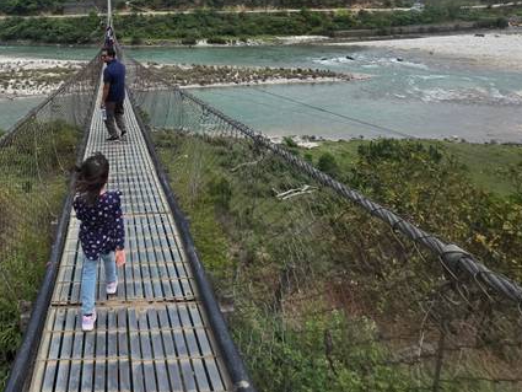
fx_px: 332
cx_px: 106
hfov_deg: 69.1
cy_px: 82
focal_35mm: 22
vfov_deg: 56.9
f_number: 1.9
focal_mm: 2.2
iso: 40
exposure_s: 1/1521
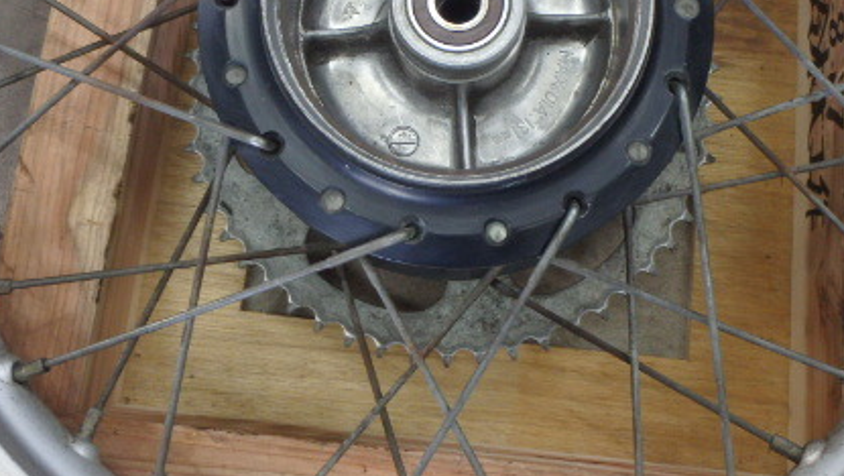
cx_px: 470
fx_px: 1052
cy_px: 49
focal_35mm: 47
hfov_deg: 43.6
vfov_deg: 24.7
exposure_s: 1/30
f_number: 3.9
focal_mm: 5
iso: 320
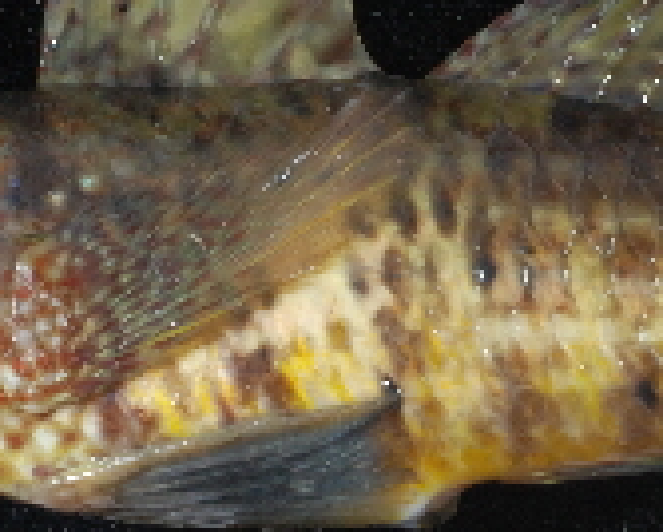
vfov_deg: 4.8
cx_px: 685
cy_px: 222
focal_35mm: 323
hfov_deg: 6.0
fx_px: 6345
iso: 800
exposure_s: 1/60
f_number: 32
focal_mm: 60
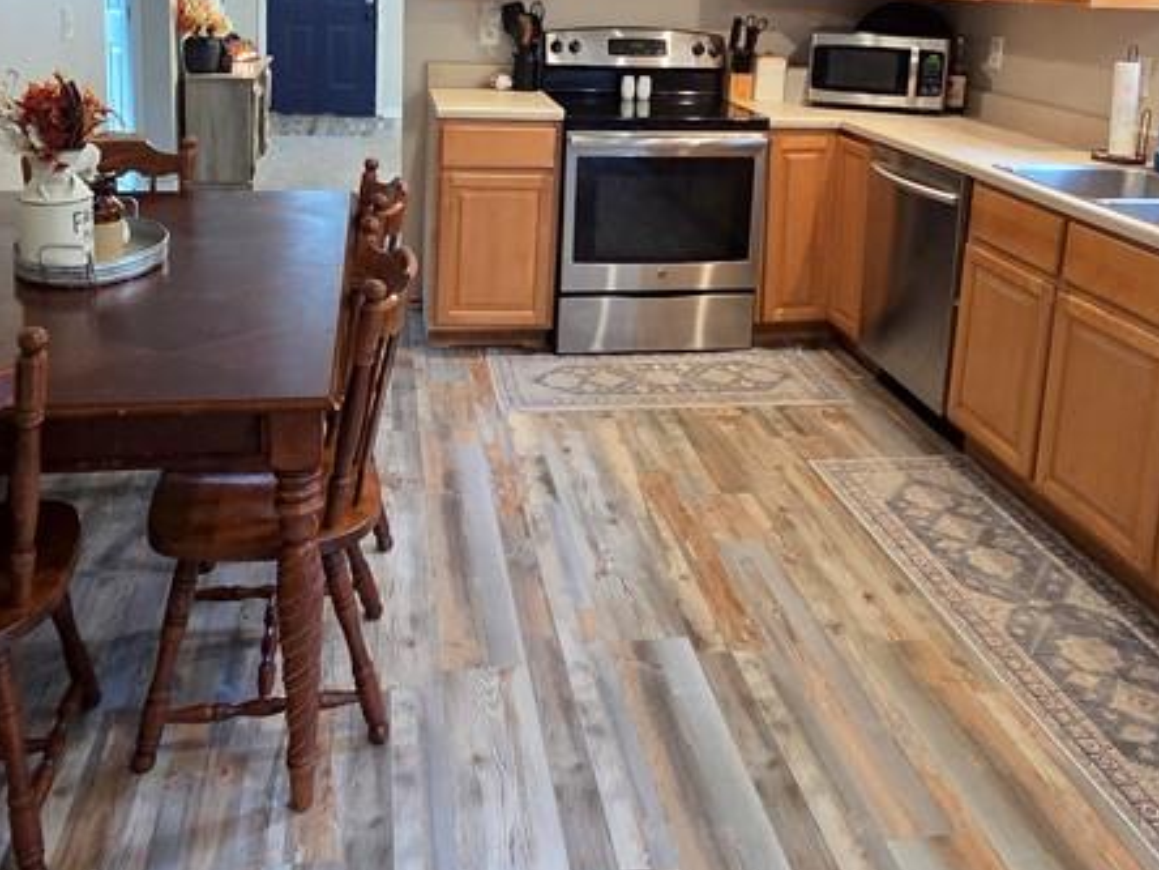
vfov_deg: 43.9
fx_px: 1004
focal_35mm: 30
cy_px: 138
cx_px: 553
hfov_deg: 59.9
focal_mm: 2.2
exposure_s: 1/60
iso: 1000
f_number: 2.2
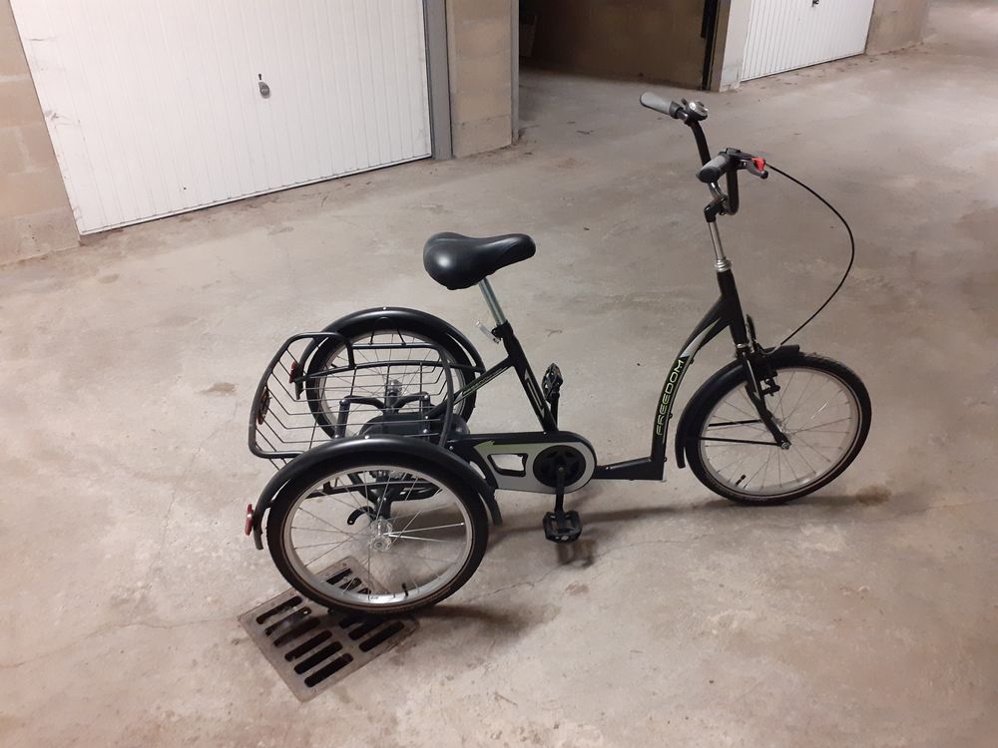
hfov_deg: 65.3
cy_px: 374
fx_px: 778
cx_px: 499
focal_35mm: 27
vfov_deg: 51.4
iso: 320
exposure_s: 1/25
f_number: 1.9
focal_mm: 3.6
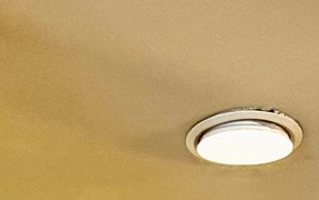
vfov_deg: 5.5
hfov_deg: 11.6
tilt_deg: -3.1
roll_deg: +0.5
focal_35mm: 181
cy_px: 981
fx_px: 1574
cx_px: 154
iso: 160
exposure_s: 1/60
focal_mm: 6.86
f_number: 1.78
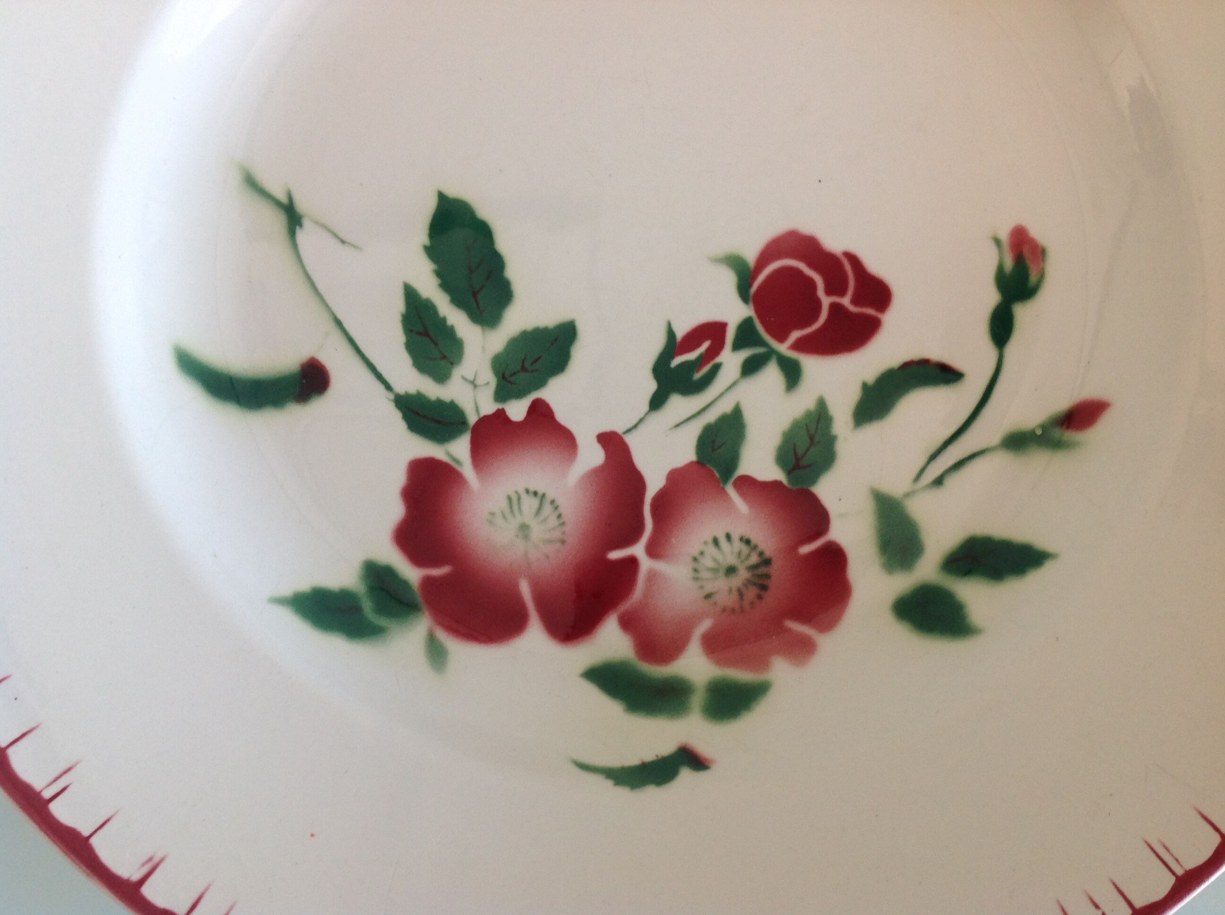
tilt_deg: -83.4
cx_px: 612
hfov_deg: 52.7
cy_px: 458
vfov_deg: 40.6
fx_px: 1237
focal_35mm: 35
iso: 64
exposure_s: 1/40
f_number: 2.4
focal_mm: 4.28
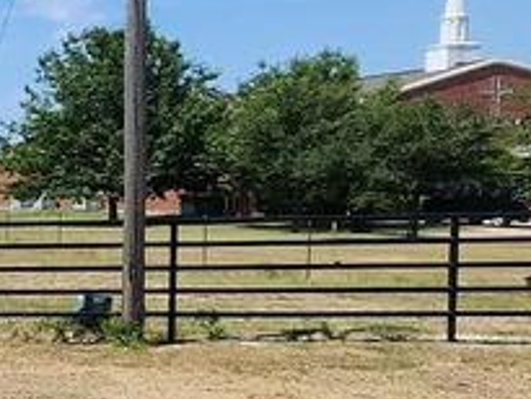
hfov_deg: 16.1
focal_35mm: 65
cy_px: 272
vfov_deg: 22.5
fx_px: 998
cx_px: -689
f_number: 2.2
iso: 50
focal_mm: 2.2
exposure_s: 1/2054
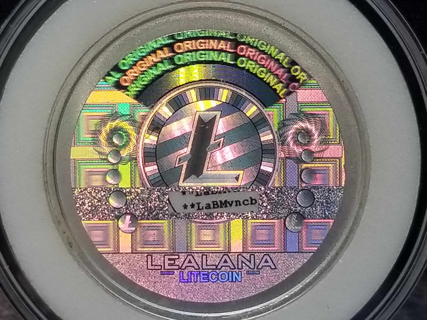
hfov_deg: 67.3
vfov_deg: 53.1
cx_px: 214
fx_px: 321
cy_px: 160
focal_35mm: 26
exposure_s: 1/60
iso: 100
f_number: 1.7
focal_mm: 4.25
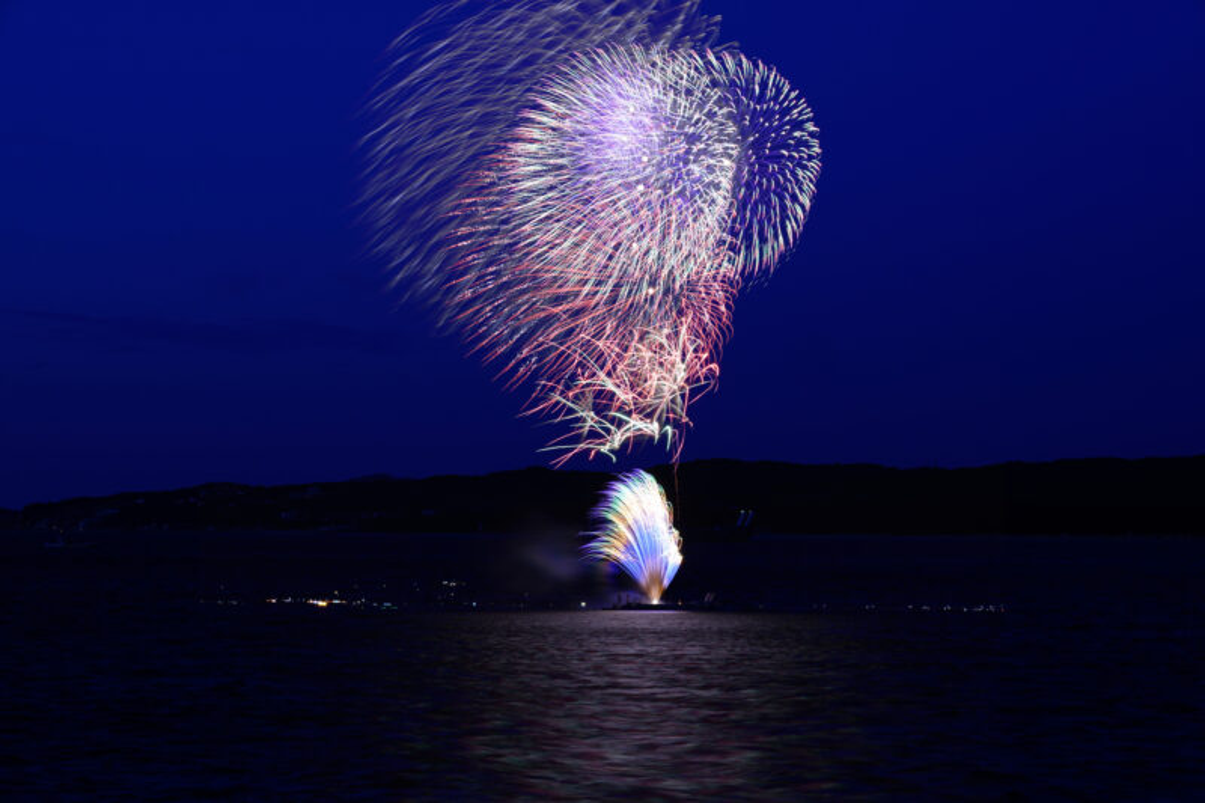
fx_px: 2844
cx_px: 602
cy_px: 402
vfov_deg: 16.1
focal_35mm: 85
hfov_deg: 23.9
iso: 100
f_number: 11
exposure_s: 1/10
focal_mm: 85
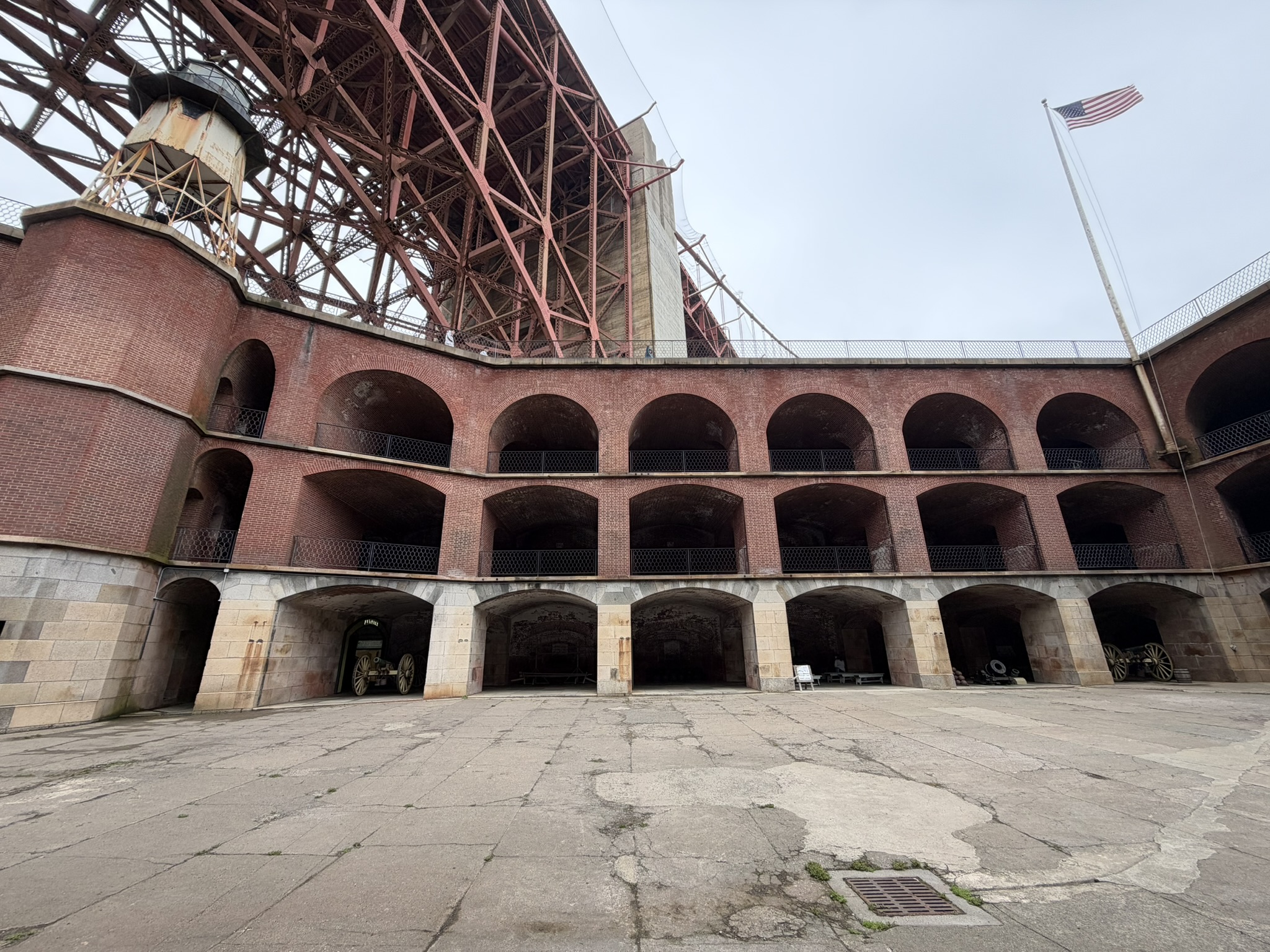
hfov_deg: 102.1
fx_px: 514
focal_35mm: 14
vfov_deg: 85.7
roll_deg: +1.7
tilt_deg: +18.8
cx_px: 635
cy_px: 476
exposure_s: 1/549
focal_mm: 2.22
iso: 40
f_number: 2.2
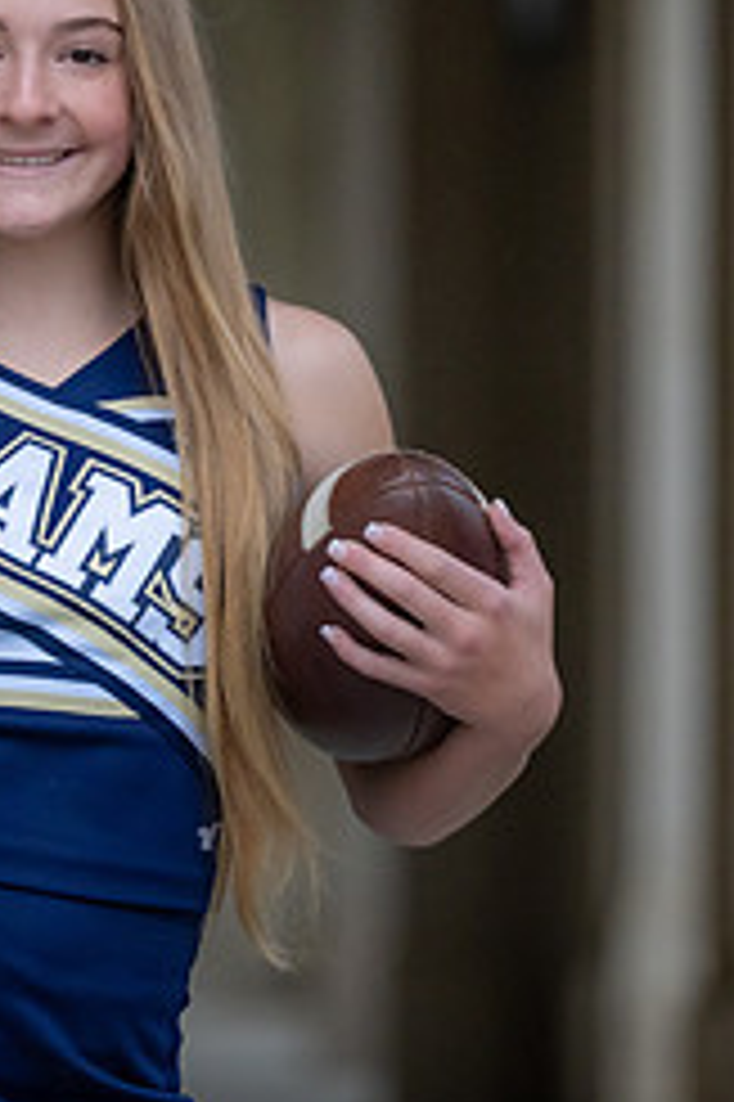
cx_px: 23
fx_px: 11025
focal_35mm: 360
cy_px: 416
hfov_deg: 3.8
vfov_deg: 5.7
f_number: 2.8
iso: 2500
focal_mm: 152
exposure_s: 1/250
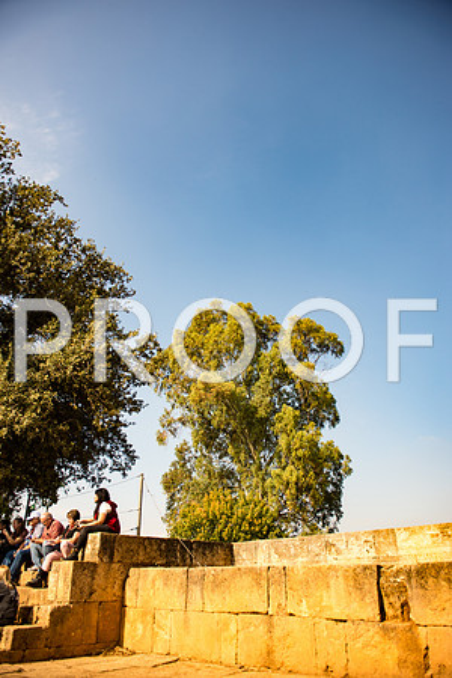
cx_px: 226
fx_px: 452
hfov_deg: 53.1
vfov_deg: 73.7
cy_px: 339
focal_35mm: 24
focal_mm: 24
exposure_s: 1/1250
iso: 100
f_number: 2.8
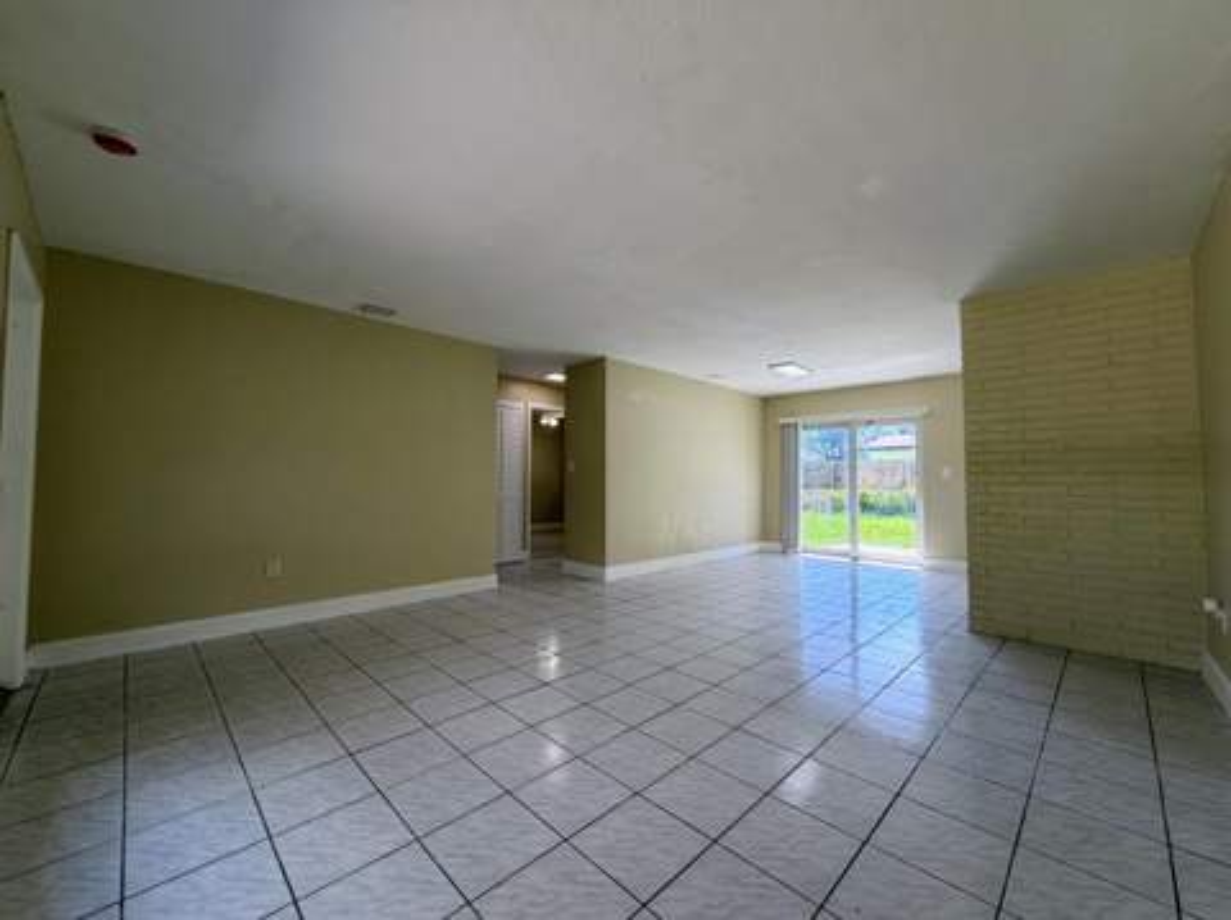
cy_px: 460
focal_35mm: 14
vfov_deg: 85.6
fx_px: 497
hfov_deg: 102.1
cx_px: 616
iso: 80
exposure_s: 1/120
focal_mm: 2.22
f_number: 2.2
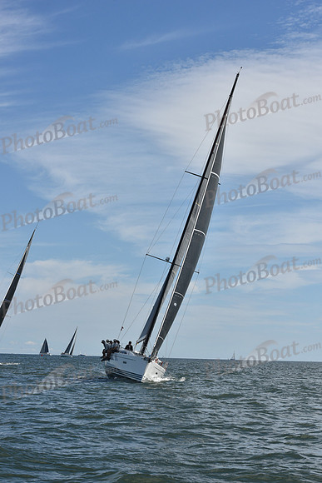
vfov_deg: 28.8
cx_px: 161
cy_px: 242
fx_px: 939
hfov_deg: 19.5
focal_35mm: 70
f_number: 11
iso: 320
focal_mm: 70
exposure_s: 1/1000
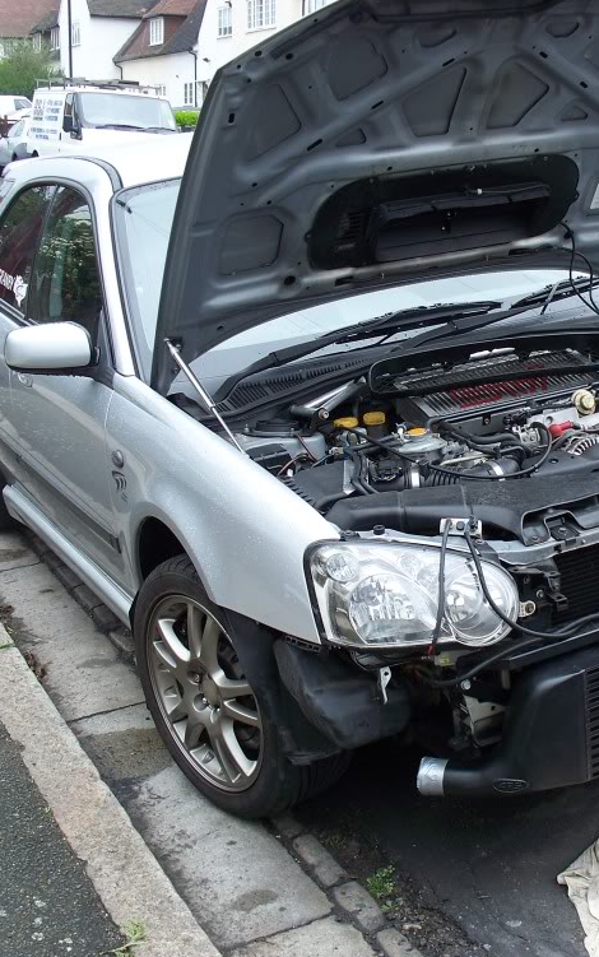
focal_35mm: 52
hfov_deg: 24.5
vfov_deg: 38.9
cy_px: 482
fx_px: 1357
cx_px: 482
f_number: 2.8
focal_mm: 7.54
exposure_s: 1/160
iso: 80
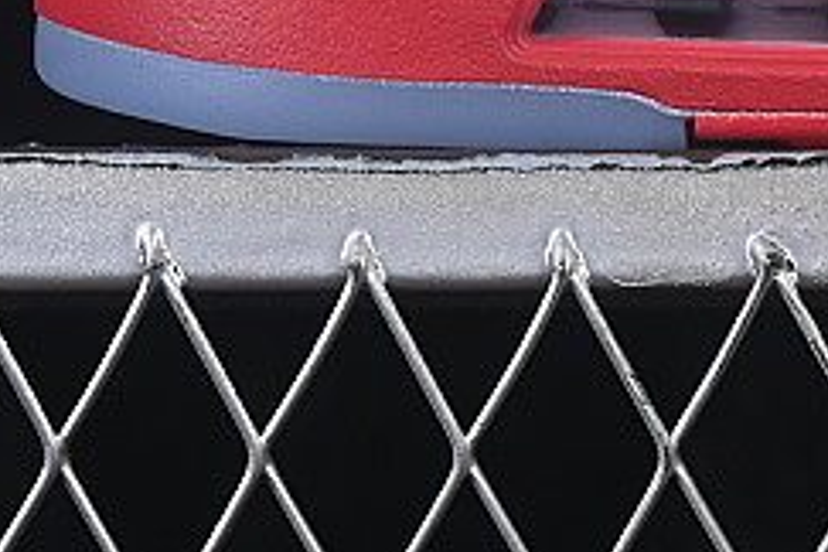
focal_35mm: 333
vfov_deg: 4.1
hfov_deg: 6.1
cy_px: -620
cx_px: 1285
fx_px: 7658
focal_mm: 50
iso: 160
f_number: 8
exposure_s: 1/80
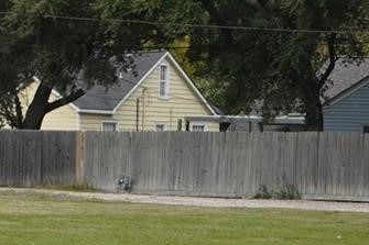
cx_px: -1
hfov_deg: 10.1
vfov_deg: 6.7
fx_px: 2069
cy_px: -120
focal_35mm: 202
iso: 400
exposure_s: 1/250
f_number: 11
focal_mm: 33
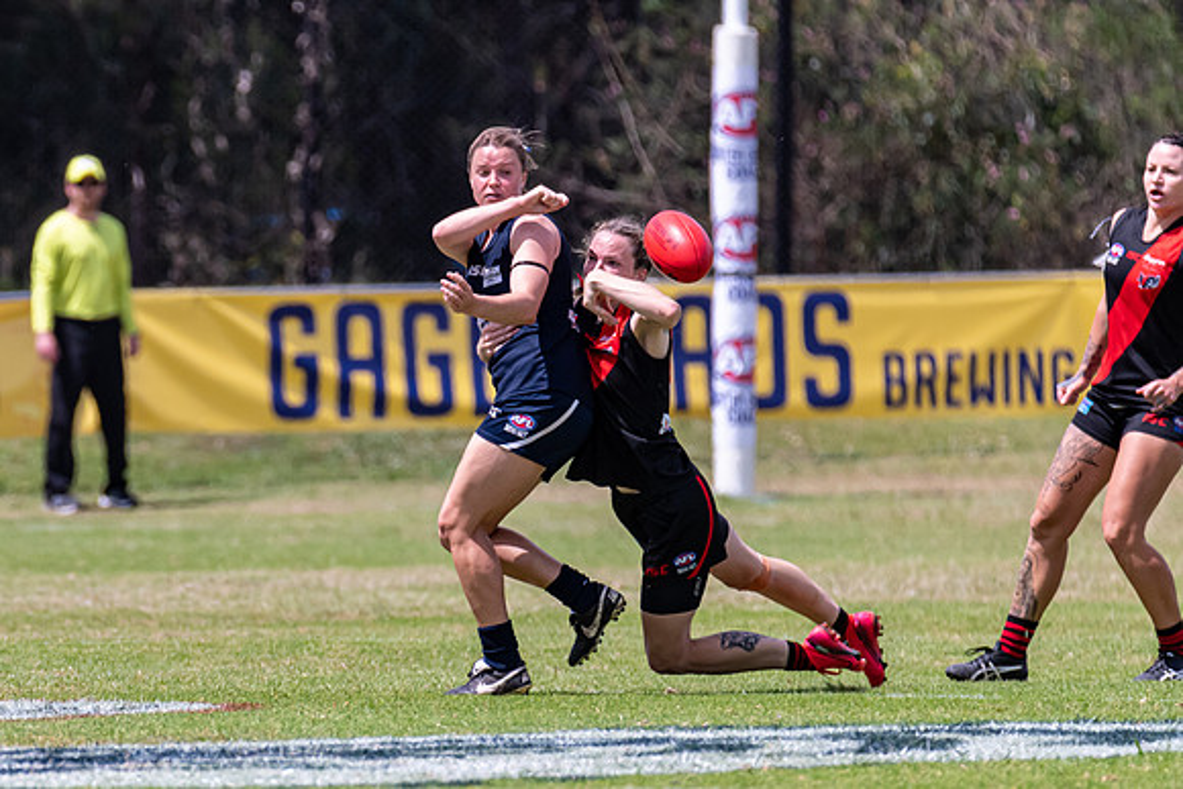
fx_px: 25924
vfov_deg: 1.7
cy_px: 563
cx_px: 72
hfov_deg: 2.6
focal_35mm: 789
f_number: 6.3
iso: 800
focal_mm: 420
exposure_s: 1/2500
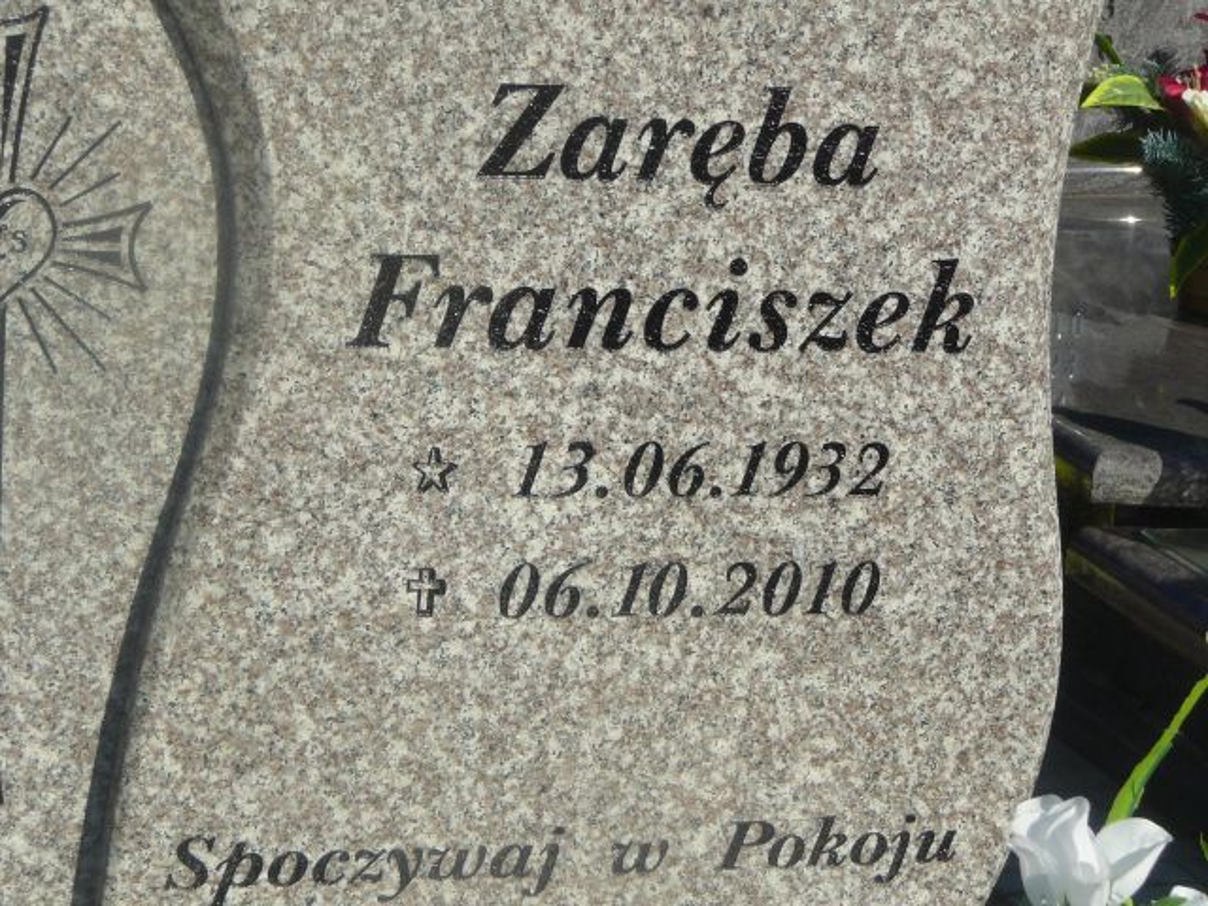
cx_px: 604
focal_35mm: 112
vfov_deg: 13.2
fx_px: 3908
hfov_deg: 17.6
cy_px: 453
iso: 80
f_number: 6.3
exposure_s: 1/500
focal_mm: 16.6
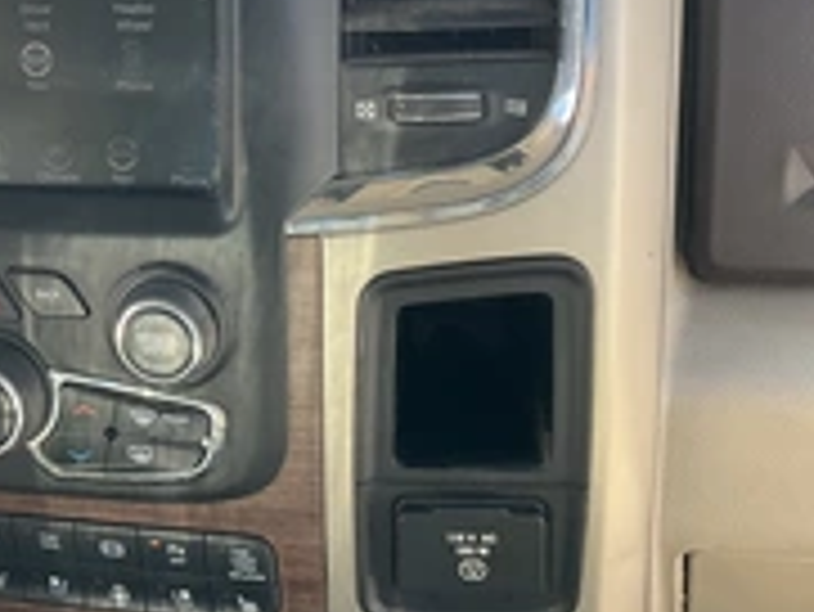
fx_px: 1506
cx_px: 117
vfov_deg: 22.8
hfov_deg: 29.3
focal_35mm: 64
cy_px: 171
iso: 32
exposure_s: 1/122
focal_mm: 3
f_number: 1.8
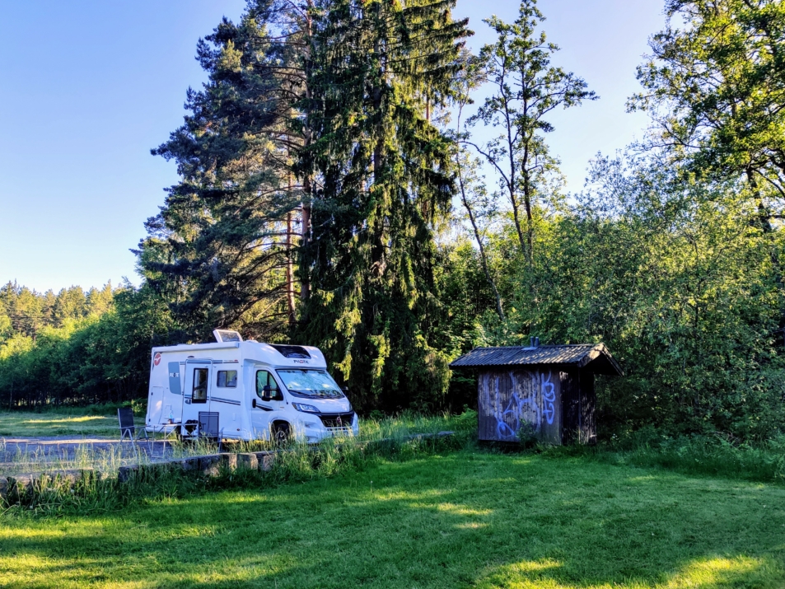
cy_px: 273
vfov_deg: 48.2
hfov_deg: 61.6
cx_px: 382
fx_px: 658
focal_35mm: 29
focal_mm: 4.75
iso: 100
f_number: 1.65
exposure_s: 1/1048
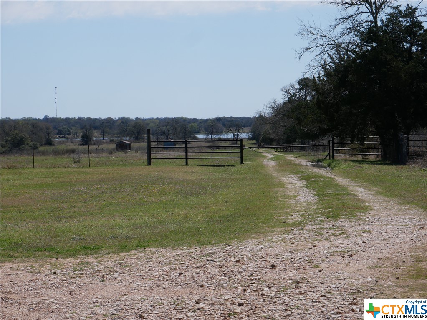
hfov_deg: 16.4
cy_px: 160
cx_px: 214
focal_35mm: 120
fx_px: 1481
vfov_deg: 12.4
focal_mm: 60
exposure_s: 1/640
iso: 200
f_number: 9
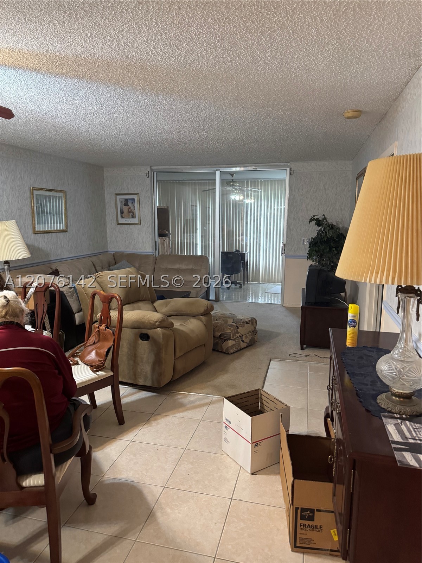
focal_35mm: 24
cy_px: 282
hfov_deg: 56.8
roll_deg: -1.6
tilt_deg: -10.0
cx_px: 211
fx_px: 390
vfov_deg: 71.6
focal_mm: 6.76
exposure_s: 1/60
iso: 640
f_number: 1.78
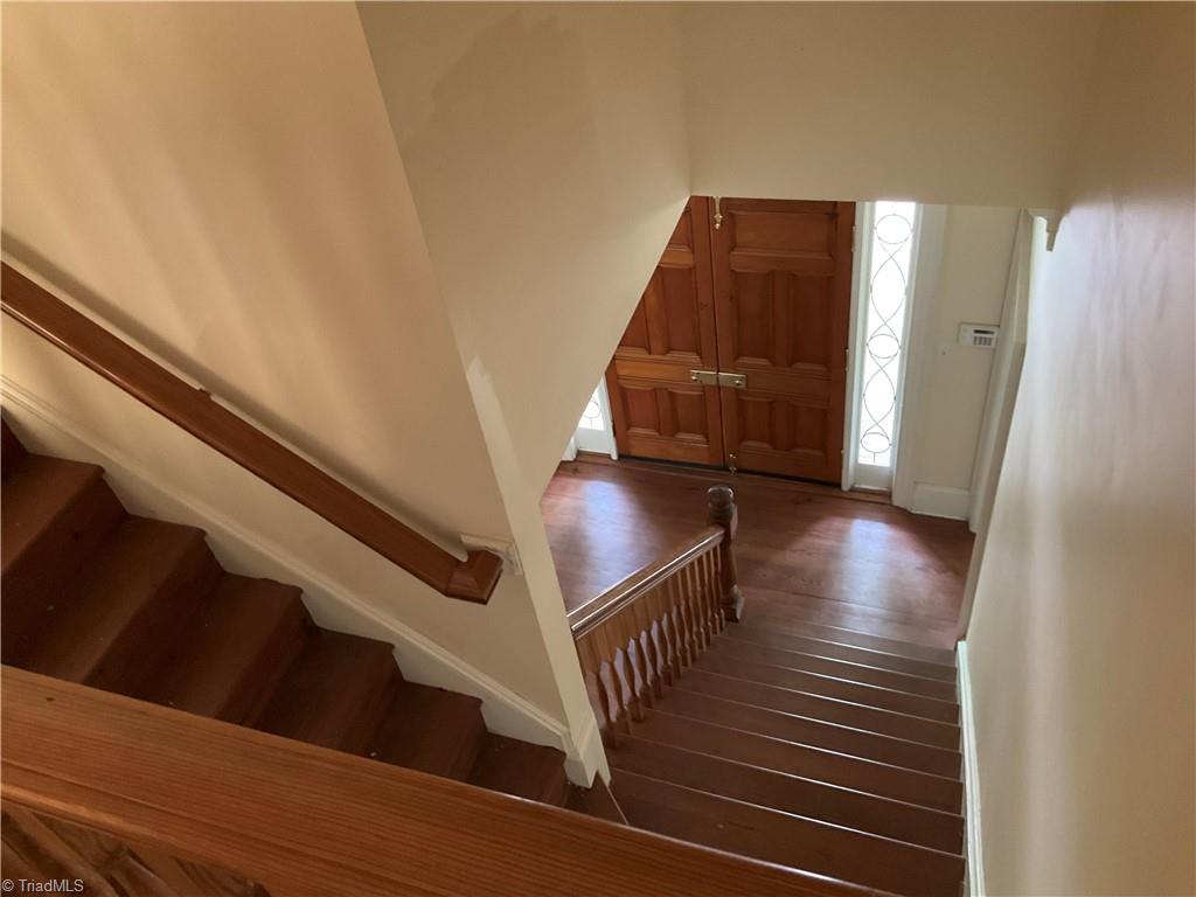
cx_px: 598
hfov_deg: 61.7
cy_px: 448
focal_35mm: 29
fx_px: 1002
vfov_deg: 48.2
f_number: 1.8
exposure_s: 1/30
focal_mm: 3
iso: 320
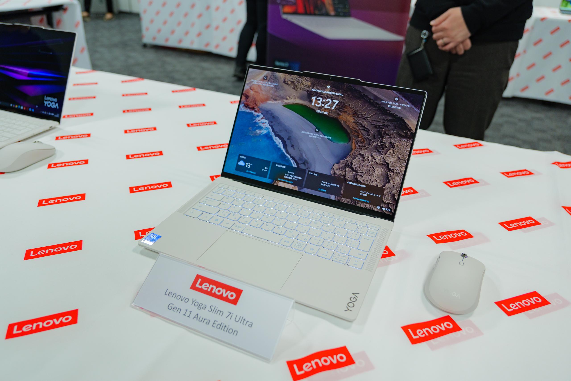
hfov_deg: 71.5
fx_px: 397
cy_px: 190
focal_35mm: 25
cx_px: 286
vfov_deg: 51.3
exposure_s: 1/125
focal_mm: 25
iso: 500
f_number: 4
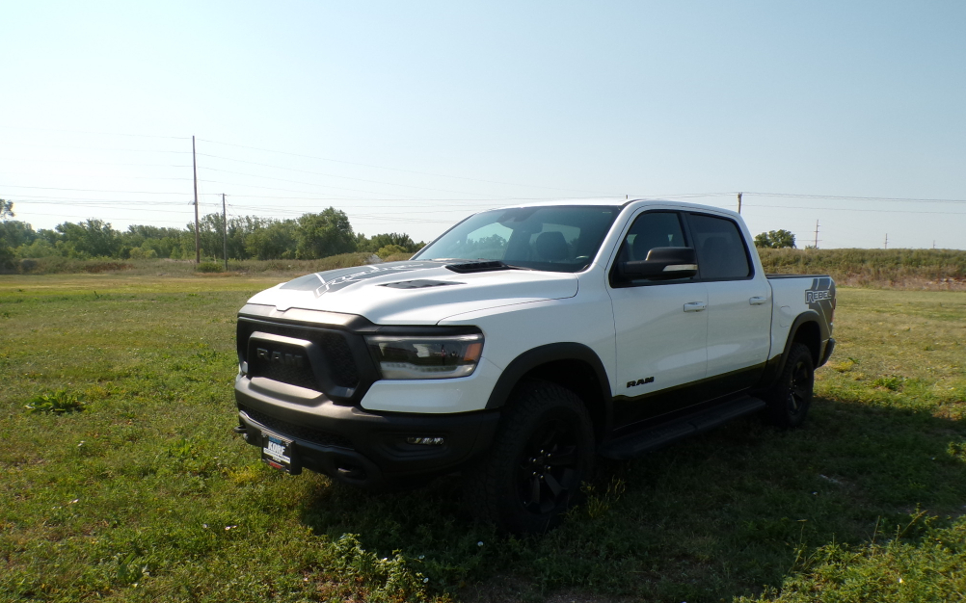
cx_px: 492
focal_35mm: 26
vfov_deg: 47.3
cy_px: 357
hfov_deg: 70.4
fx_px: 684
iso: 100
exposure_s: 1/750
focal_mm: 4.3
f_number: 4.4
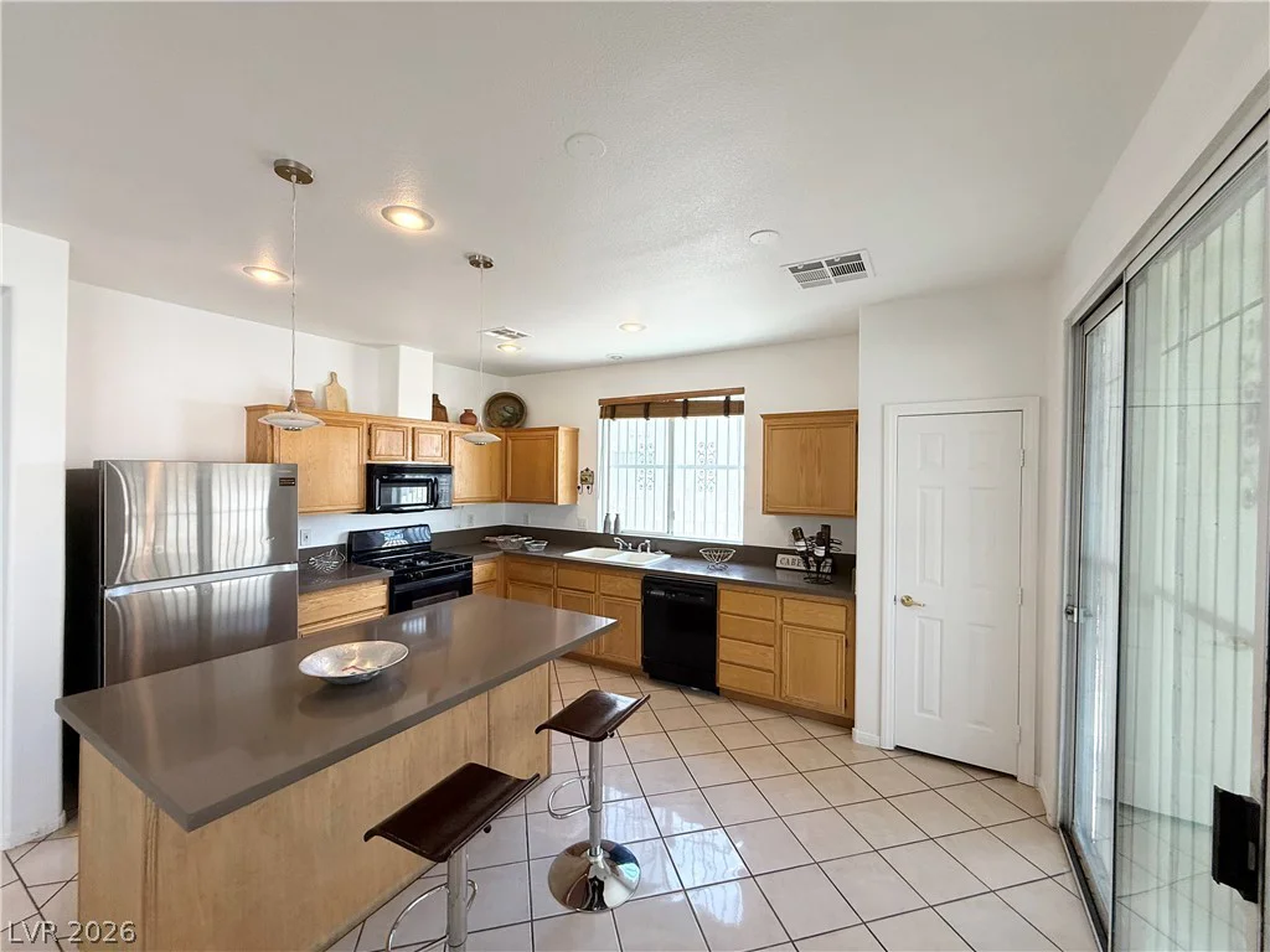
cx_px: 635
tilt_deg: -0.1
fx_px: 514
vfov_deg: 85.7
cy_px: 476
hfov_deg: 102.1
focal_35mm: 14
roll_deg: +0.0
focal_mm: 2.22
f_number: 2.2
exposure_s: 1/120
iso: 160
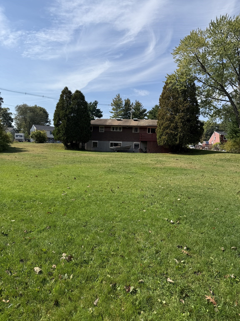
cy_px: 160
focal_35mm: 24
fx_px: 222
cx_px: 120
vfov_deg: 71.6
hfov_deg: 56.8
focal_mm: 6.76
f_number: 1.78
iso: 80
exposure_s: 1/4673
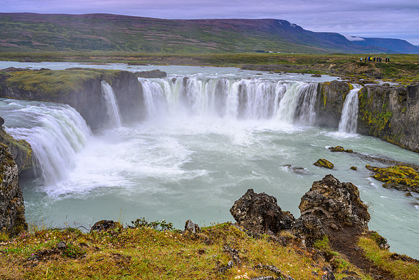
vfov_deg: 43.0
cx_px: 210
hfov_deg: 61.1
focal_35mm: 30
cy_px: 140
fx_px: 355
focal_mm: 30.5
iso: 64
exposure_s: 1/15
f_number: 22
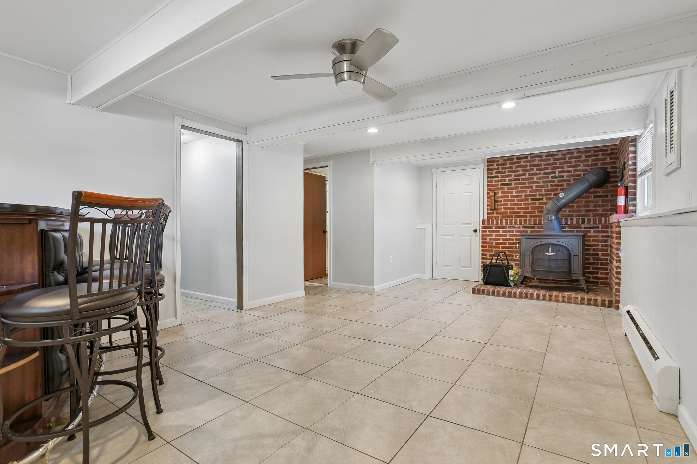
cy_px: 232
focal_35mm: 17
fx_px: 329
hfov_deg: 93.3
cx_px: 348
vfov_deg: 70.4
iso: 400
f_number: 11
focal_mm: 17
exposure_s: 1/5
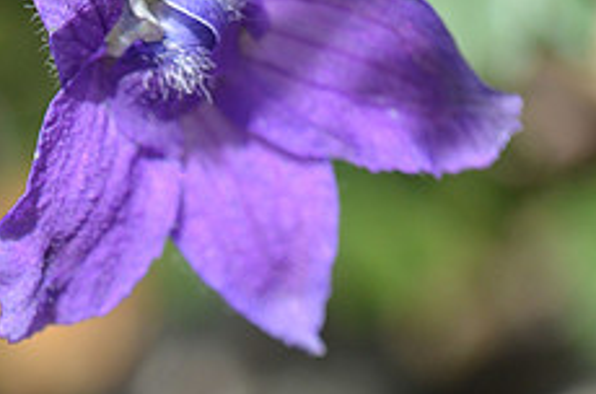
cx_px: -60
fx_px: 3438
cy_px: 215
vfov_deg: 6.6
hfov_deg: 9.8
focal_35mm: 208
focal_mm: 55
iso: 720
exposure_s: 1/1000
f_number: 5.6
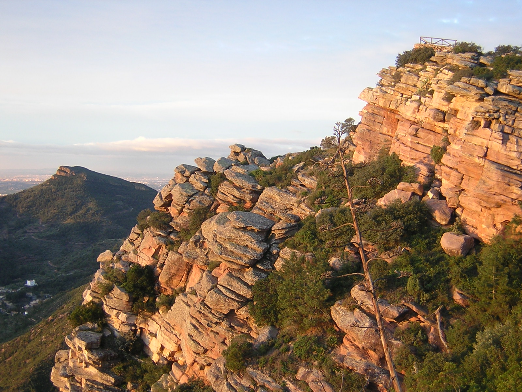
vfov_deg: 30.9
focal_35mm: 47
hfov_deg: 40.4
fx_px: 709
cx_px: 261
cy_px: 196
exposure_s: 1/50.4
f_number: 2.9
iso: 100
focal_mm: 6.1
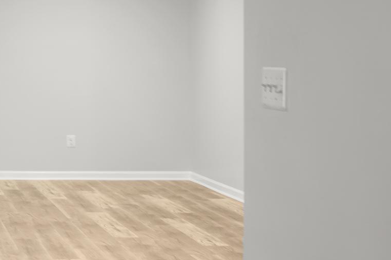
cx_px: -122
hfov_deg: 19.9
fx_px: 1020
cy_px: 234
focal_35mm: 94
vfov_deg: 14.4
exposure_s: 1.3
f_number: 8
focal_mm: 35
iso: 250
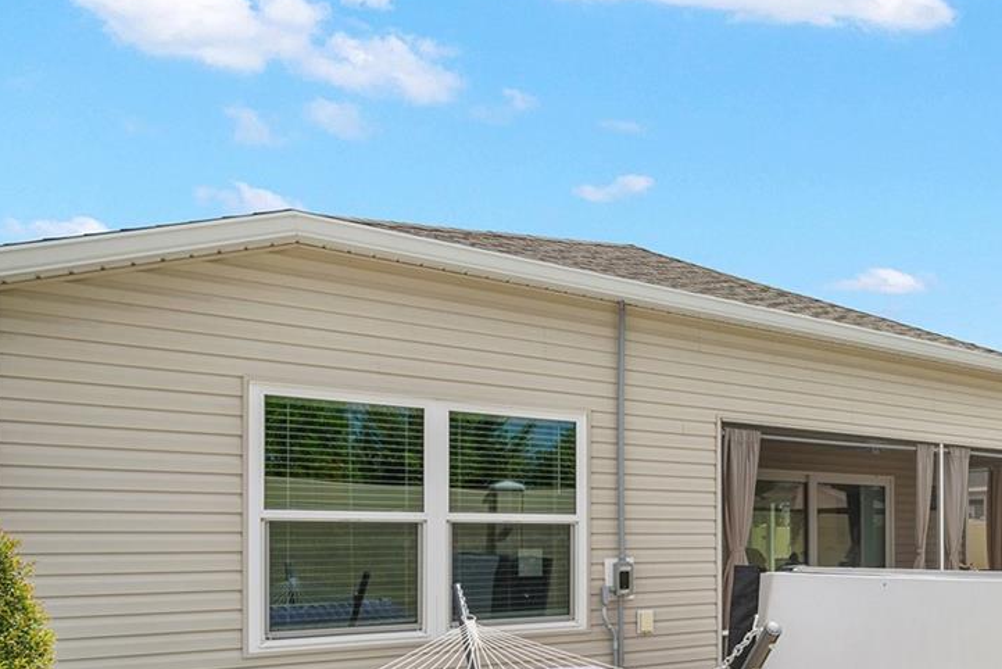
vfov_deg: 40.4
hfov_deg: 48.8
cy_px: 547
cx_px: 1013
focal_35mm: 31
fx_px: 863
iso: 125
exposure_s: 1/640
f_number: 8
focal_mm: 14
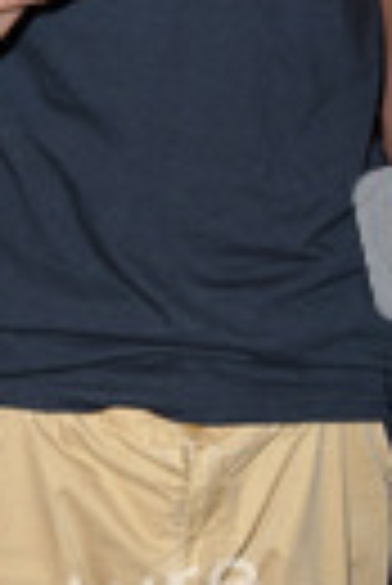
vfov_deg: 13.1
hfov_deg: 8.9
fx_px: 2508
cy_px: -9
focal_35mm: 154
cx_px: 178
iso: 400
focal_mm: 50
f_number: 4.5
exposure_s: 1/320
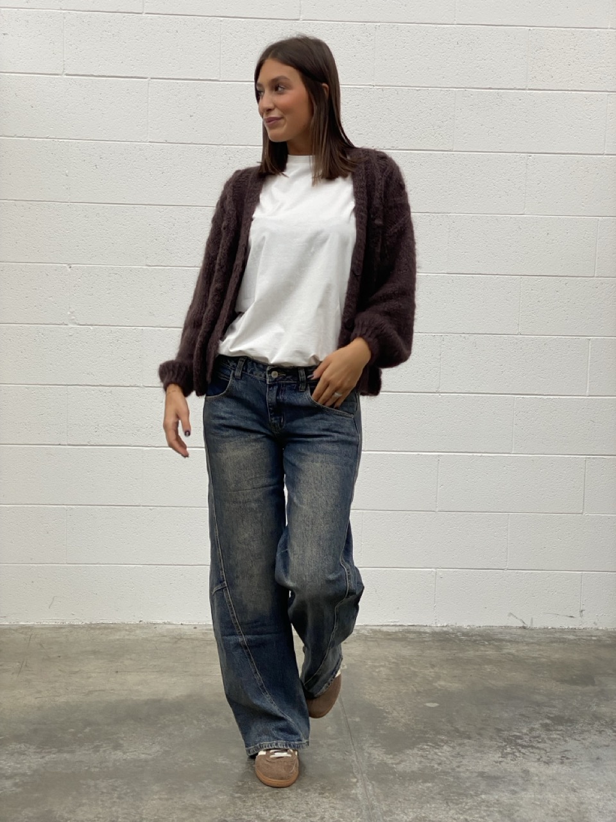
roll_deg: -1.6
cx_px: 308
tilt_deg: -5.5
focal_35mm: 52
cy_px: 411
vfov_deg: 36.8
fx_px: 1234
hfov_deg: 28.0
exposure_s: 1/121
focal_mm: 6
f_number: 2
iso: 50
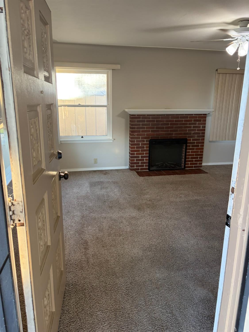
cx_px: 124
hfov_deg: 53.1
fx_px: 249
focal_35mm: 26
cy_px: 166
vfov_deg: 67.3
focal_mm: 5.96
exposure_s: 1/120
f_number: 1.6
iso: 200
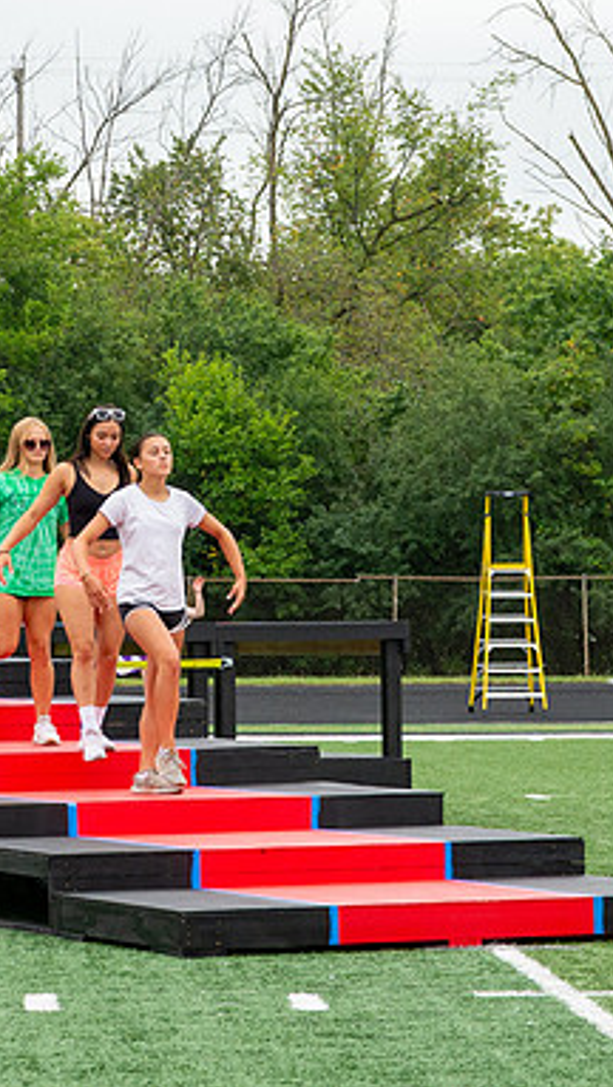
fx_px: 5076
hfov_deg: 6.9
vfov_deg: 12.2
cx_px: -88
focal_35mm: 176
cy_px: 368
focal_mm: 70
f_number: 10
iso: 1000
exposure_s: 1/640
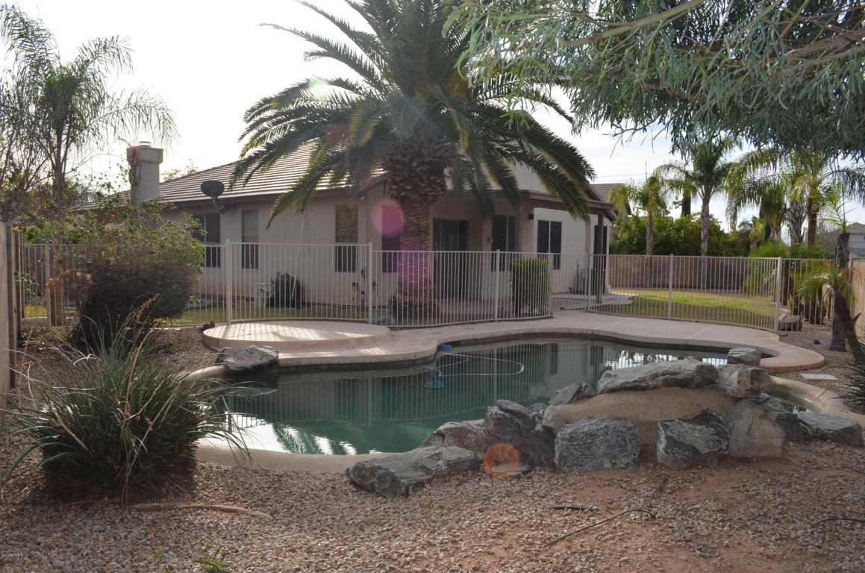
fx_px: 647
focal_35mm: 27
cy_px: 286
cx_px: 432
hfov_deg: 67.5
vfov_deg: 47.7
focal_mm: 18
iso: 100
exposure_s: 1/200
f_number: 8
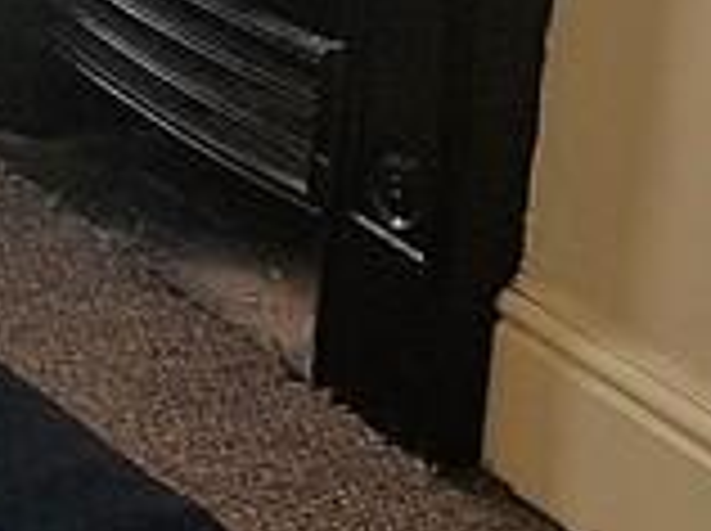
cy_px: -513
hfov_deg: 11.1
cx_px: -464
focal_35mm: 169
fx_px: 3466
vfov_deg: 8.3
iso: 40
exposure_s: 1/138
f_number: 1.7
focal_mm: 4.2
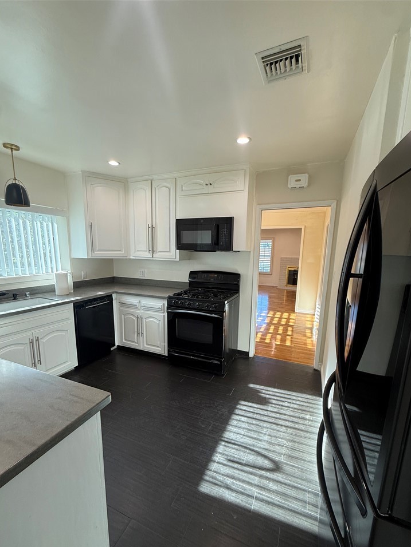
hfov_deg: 81.7
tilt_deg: -10.0
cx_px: 206
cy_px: 292
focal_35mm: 15
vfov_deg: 98.0
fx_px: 237
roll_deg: -1.4
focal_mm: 2.22
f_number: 2.2
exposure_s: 1/120
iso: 100
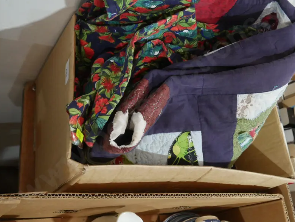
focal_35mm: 42
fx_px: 358
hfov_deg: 44.6
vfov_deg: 34.2
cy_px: 83
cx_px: 176
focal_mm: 16
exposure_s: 1/60
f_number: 3.6
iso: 2000
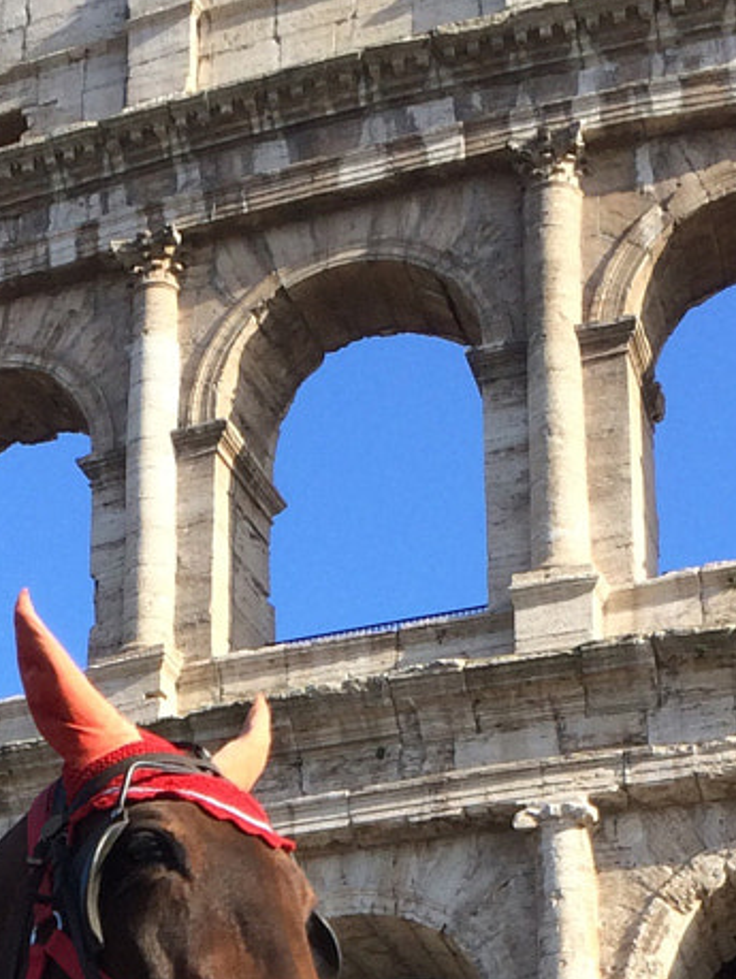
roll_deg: +0.0
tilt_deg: +17.3
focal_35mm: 101
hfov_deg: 14.6
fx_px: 2859
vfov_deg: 18.1
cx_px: 173
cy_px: 1288
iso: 32
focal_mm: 4.15
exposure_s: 1/912
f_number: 2.2
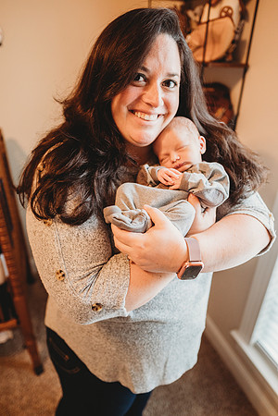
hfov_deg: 53.1
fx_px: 278
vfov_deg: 73.7
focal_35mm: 24
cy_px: 208
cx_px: 139
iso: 500
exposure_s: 1/160
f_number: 2.2
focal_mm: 24
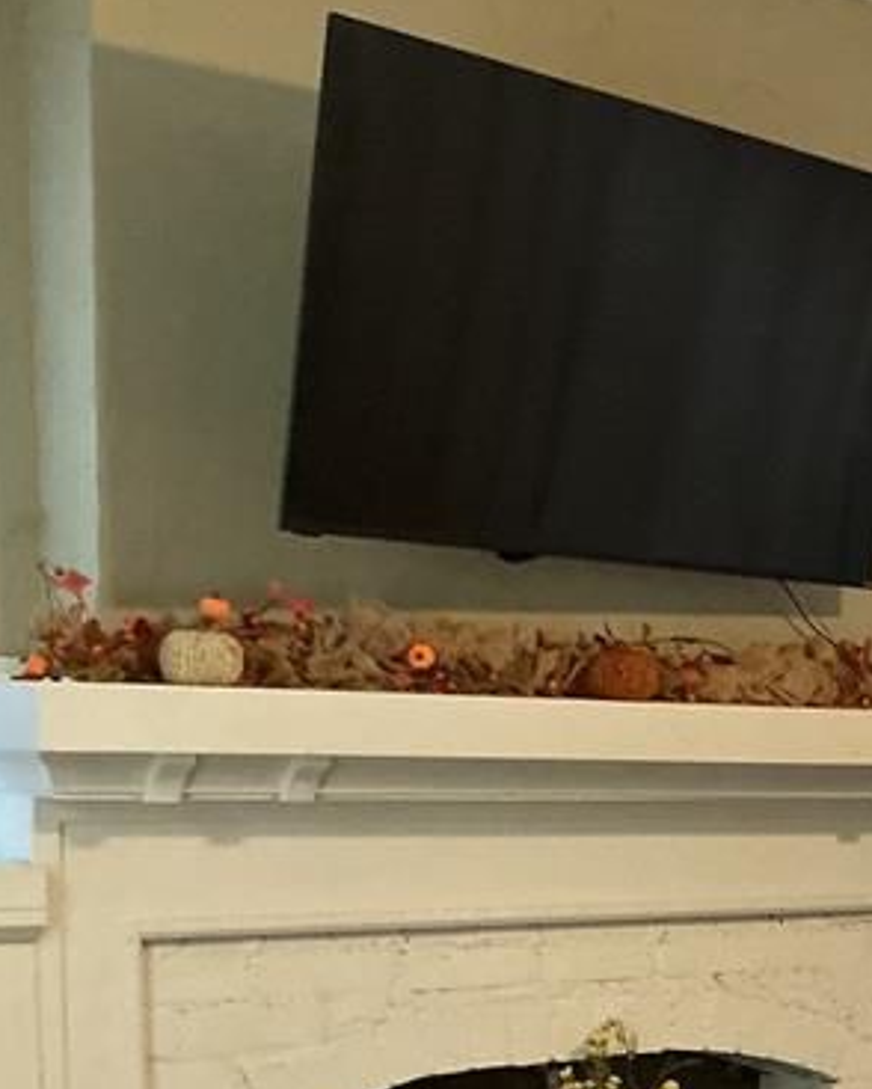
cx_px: 1358
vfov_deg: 23.4
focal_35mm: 79
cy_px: 1027
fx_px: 2546
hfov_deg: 17.3
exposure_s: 1/60
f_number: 1.8
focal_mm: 3
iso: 200
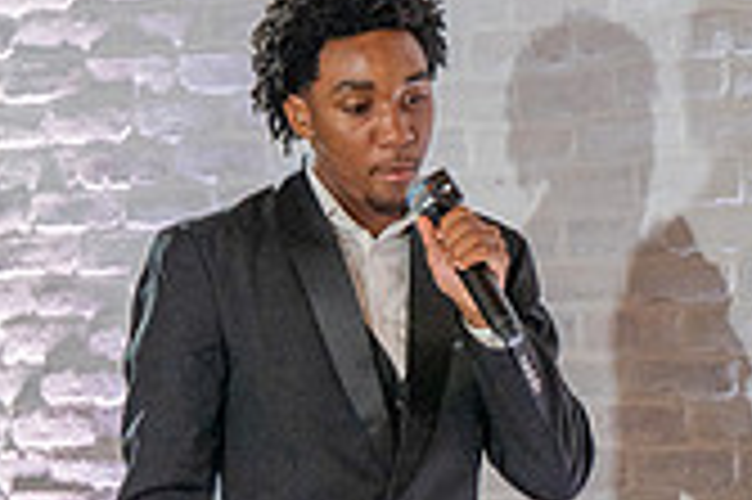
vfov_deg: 4.7
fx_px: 6093
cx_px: 1193
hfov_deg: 6.9
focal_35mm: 292
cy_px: 583
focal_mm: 84
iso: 1600
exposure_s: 1/320
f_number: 2.8
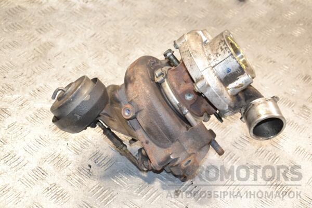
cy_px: 104
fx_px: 494
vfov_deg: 23.8
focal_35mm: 57
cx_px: 156
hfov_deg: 35.1
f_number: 5
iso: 800
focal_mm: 38
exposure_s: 1/100
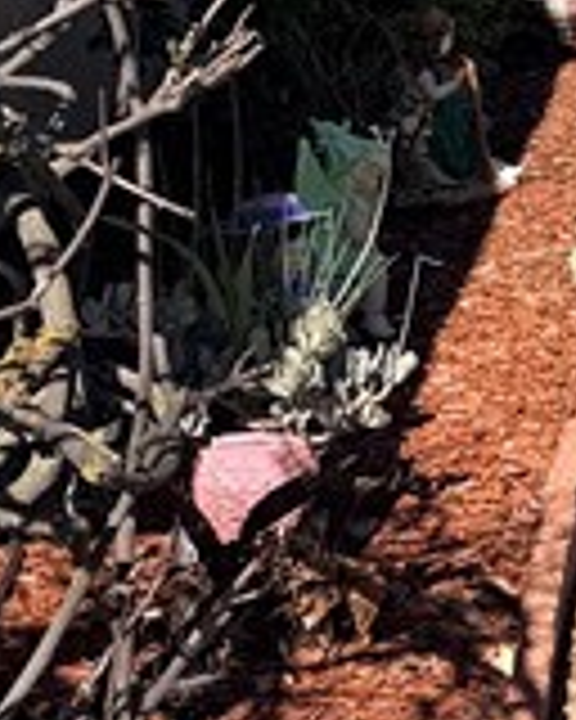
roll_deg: +3.5
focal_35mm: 150
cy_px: -76
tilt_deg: -6.8
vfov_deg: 12.6
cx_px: 1048
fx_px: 3196
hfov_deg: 9.8
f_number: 1.78
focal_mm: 6.76
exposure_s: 1/4167
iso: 80
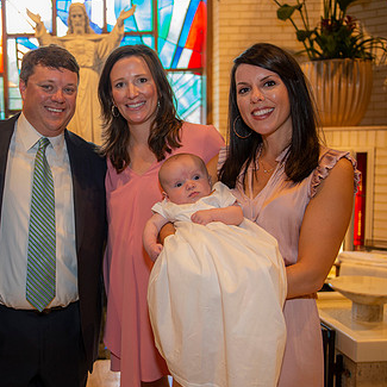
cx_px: 87
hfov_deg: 37.2
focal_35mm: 44
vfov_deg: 38.3
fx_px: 557
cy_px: 199
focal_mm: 29
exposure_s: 1/100
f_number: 2.8
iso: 1000
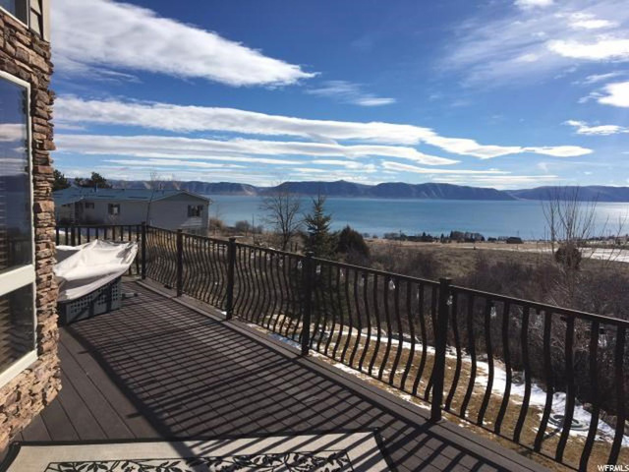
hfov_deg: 61.7
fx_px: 527
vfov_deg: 48.2
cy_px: 236
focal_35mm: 29
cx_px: 314
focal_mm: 4.15
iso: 25
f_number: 2.2
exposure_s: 1/3344
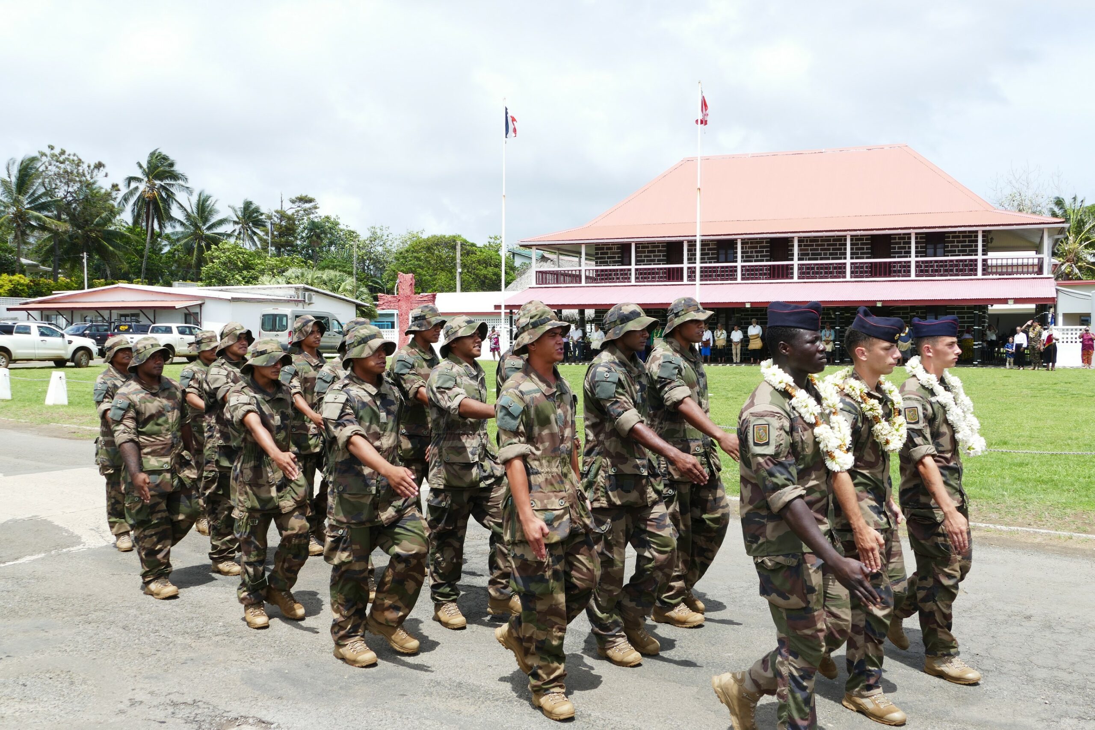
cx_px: 548
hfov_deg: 55.8
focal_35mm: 34
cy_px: 365
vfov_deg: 38.9
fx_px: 1034
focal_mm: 12.38
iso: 125
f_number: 4.5
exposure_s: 1/1300
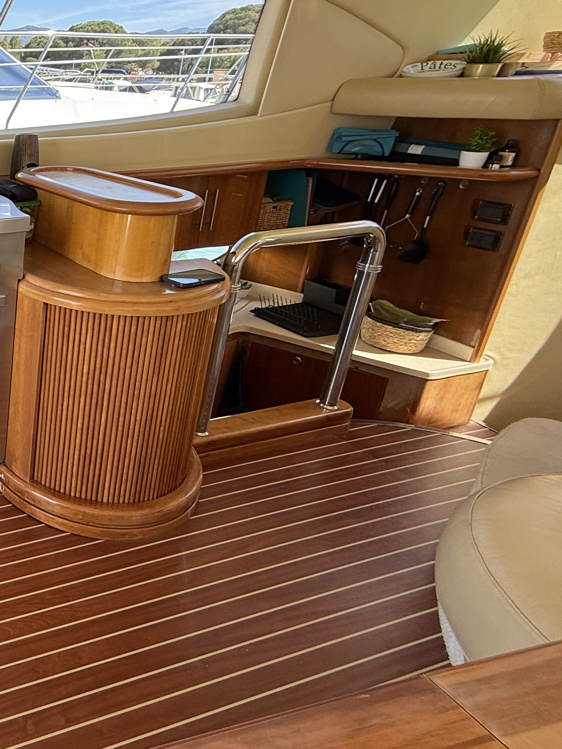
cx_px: -120
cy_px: 291
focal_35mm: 27
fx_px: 585
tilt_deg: -17.7
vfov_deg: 64.6
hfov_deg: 37.8
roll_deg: +1.1
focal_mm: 2.22
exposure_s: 1/99
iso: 80
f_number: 2.2
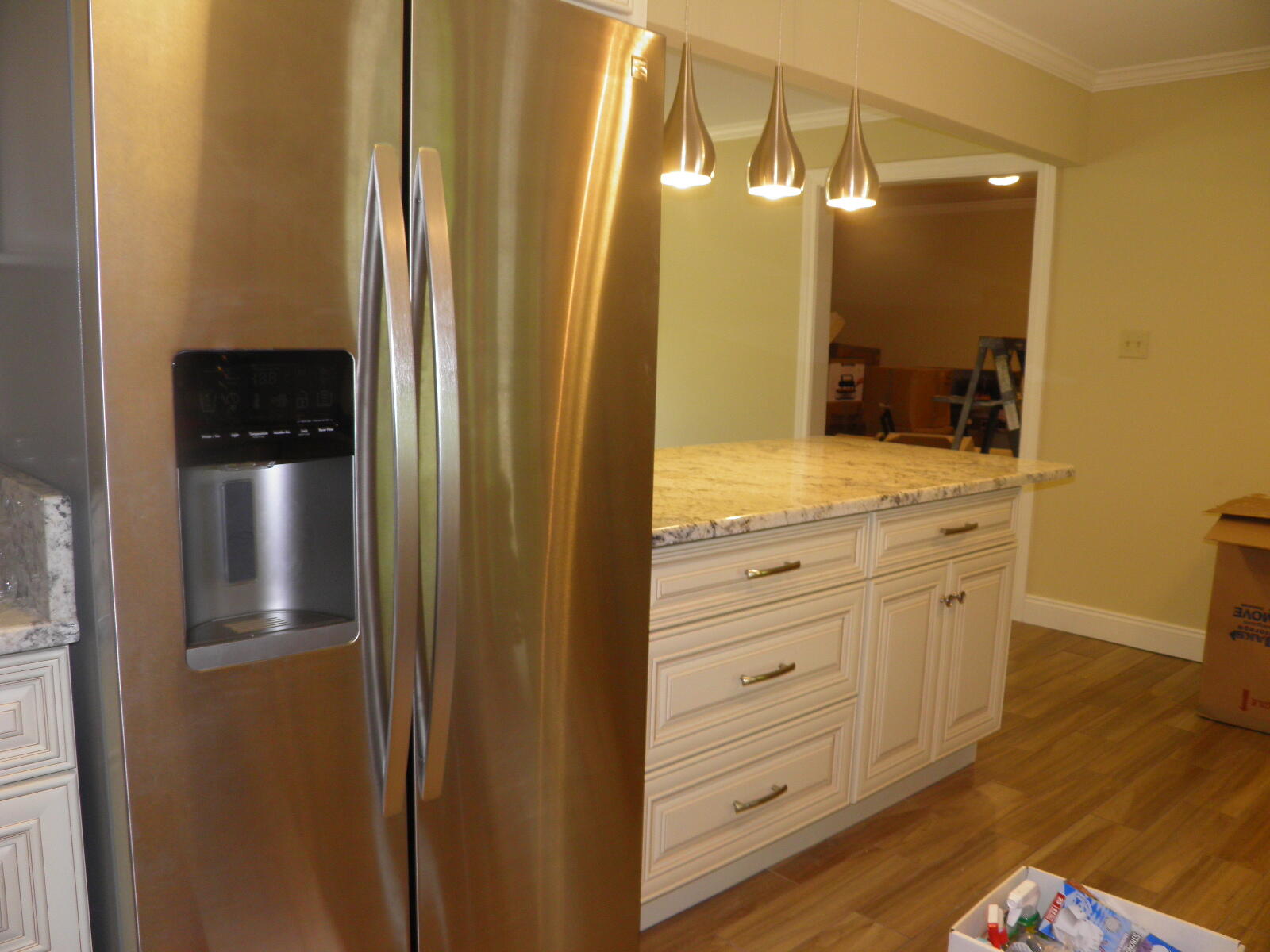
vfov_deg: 49.7
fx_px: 1027
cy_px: 476
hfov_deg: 63.4
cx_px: 635
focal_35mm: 28
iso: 100
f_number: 2.8
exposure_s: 1/30
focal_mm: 4.9
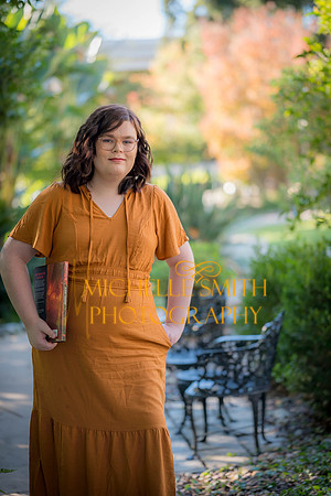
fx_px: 1172
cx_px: 166
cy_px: 248
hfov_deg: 16.1
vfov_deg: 23.9
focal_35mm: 85
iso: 100
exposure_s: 1/400
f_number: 1.8
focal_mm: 85
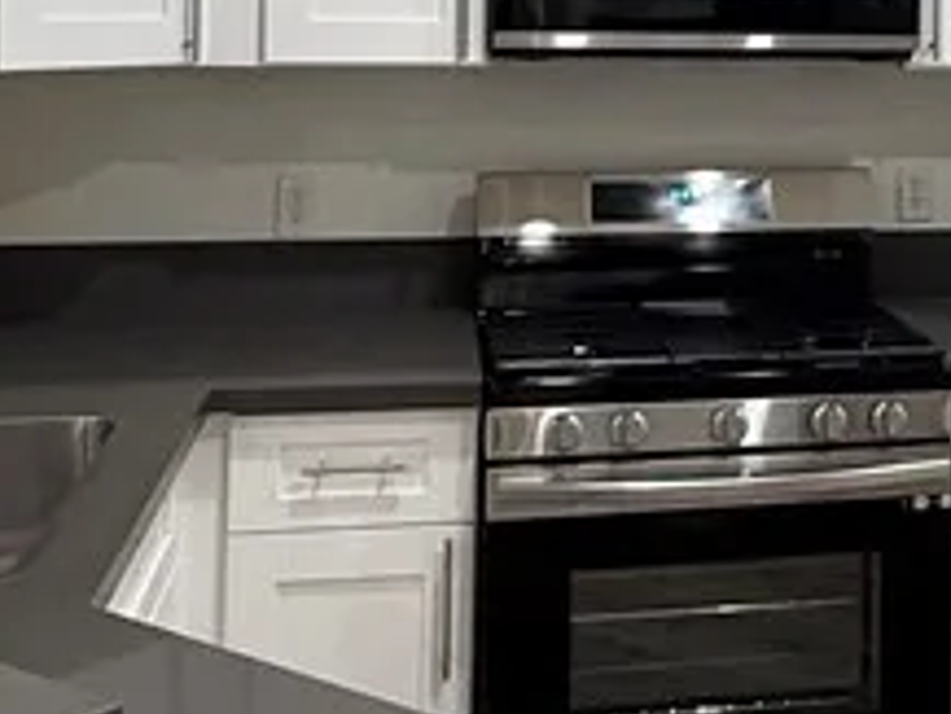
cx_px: 859
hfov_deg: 28.2
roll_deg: -0.2
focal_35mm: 66
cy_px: -44
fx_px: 1814
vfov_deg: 21.3
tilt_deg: +1.5
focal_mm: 2.22
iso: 200
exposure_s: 1/60
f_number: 2.2
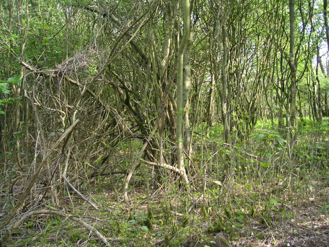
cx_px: 164
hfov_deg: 49.0
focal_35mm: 38
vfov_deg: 37.7
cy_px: 124
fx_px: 361
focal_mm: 6
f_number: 2.8
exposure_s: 1/90
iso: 50
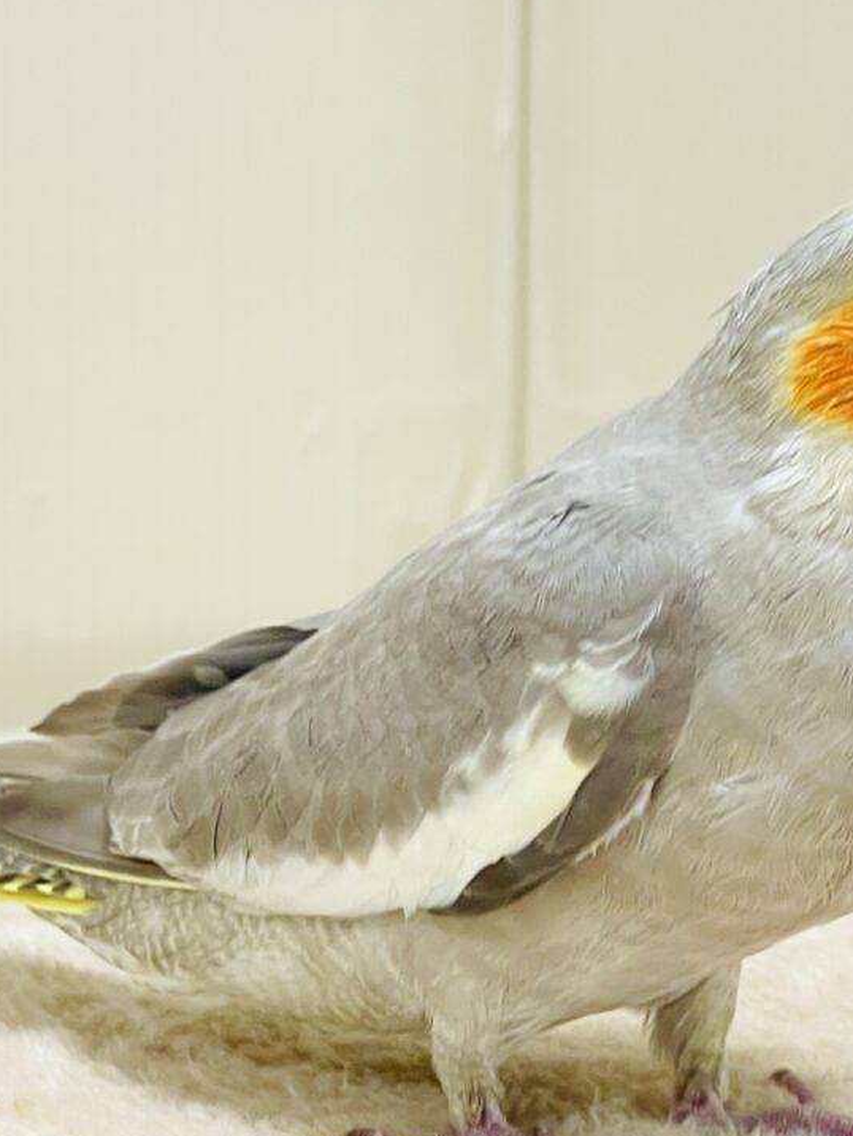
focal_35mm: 87
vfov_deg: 22.5
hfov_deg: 17.0
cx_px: 536
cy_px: 643
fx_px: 2858
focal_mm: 6
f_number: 2
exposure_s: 1/99
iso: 100
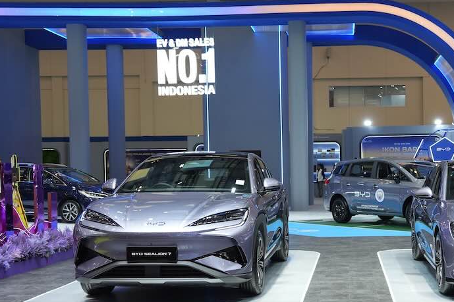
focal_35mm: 55
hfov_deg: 35.6
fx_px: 693
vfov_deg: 24.5
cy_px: 187
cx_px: 331
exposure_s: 1/400
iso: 1250
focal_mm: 37
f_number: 3.5
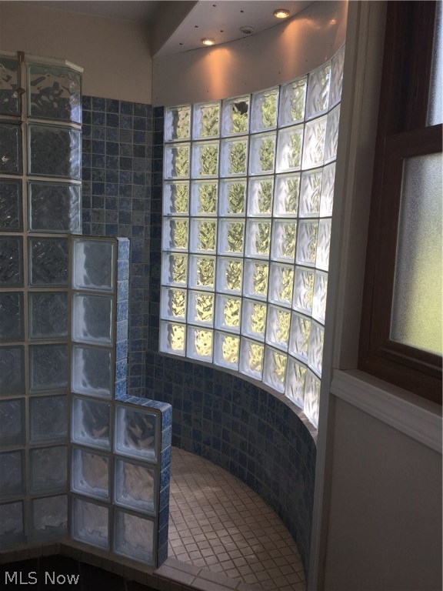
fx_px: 495
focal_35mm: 29
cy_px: 296
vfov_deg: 61.7
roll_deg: -2.5
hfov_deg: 48.2
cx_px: 222
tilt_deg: -7.2
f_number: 2.2
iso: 25
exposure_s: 1/160
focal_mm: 4.15
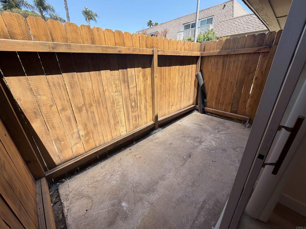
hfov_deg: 102.1
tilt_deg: -21.3
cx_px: 153
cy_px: 114
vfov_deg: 85.7
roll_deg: +3.1
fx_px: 124
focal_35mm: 14
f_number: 2.2
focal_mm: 2.22
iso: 40
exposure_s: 1/502
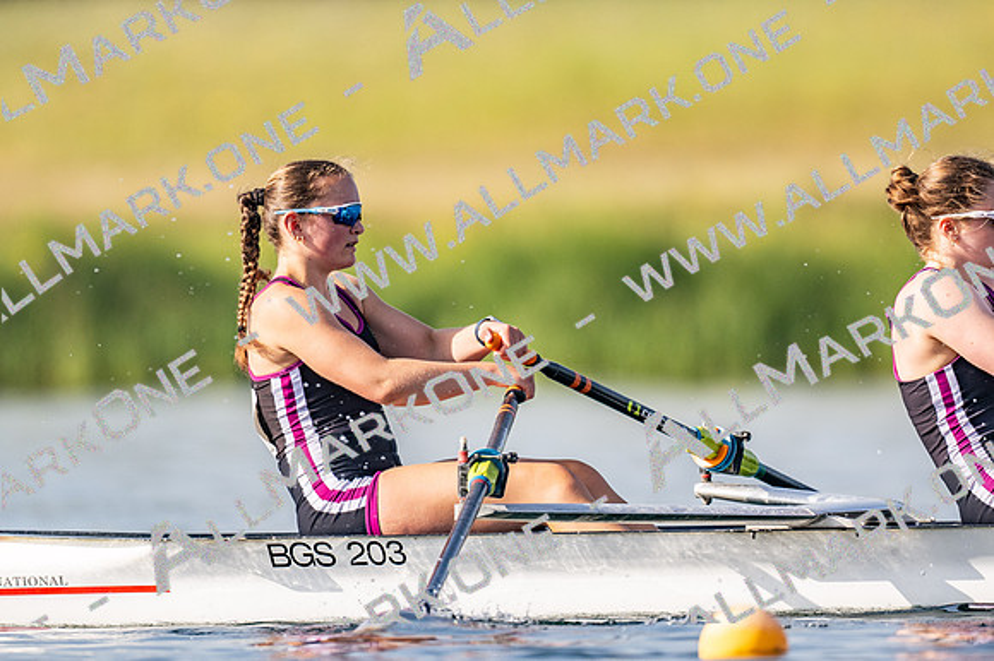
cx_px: 497
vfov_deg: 1.5
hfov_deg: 2.3
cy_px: 330
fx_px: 24835
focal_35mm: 900
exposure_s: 1/2500
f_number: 4
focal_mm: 600
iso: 200
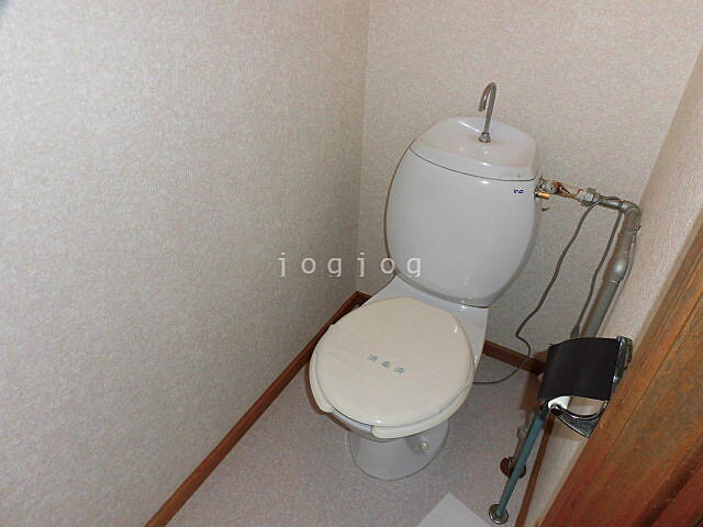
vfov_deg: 56.8
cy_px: 264
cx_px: 352
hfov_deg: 71.6
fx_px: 487
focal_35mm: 24
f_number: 3.1
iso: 100
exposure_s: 1/30
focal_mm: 4.3
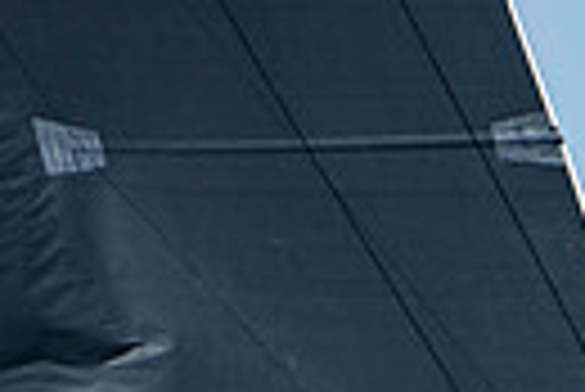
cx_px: 1040
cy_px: 858
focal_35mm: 2744
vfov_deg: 0.5
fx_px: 44639
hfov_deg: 0.8
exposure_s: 1/2000
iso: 400
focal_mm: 400
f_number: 5.6
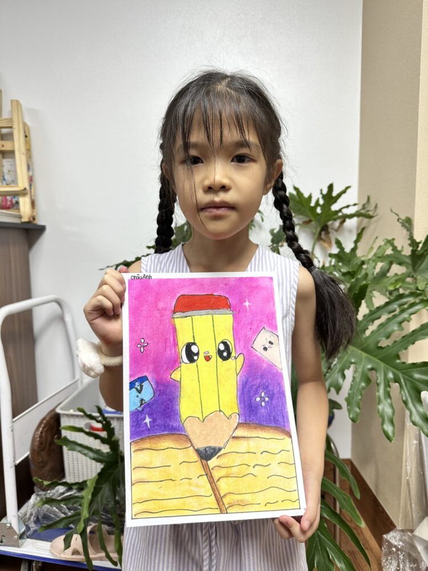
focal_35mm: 24
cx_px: 214
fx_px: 396
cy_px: 286
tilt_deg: -5.2
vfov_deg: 71.6
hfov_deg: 56.8
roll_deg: -1.0
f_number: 1.78
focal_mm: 6.86
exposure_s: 1/100
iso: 100
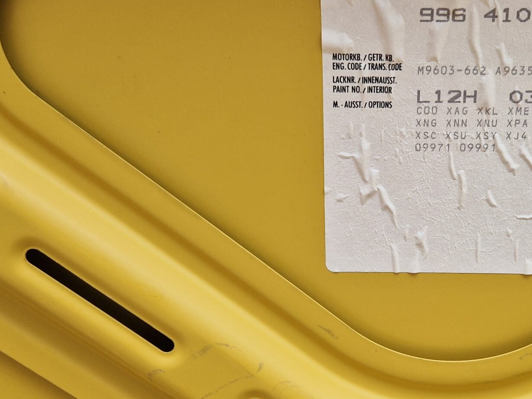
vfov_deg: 30.0
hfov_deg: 39.1
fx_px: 738
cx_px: 367
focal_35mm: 48
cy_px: 271
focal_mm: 5.4
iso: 50
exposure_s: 1/189
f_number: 1.8
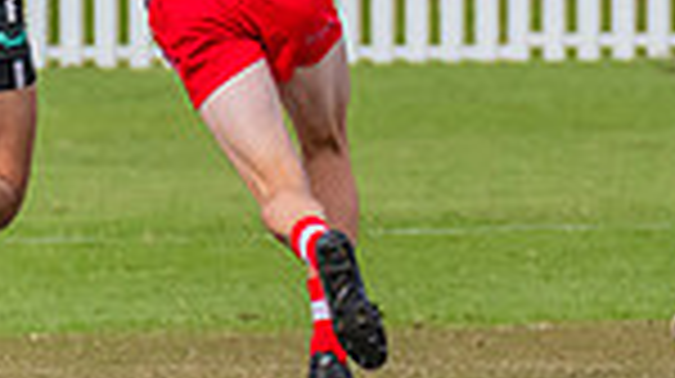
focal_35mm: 2297
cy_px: -293
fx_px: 41069
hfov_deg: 0.9
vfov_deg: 0.5
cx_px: 1749
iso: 800
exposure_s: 1/1600
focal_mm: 420
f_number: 8
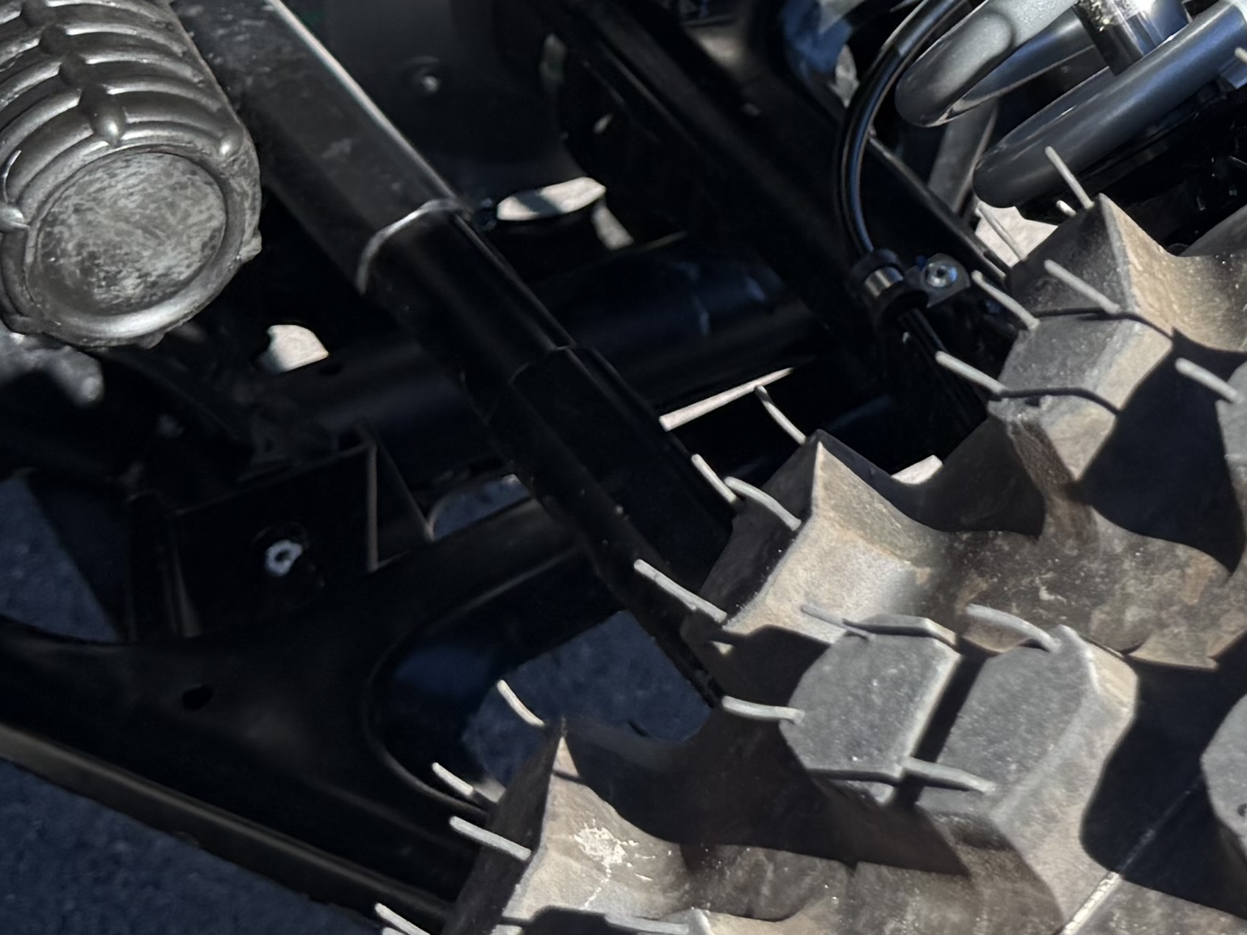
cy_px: -233
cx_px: 1326
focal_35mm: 89
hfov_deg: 21.1
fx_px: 3206
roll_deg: -1.2
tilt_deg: -22.5
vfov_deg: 15.9
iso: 80
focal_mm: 6.76
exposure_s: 1/1727
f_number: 1.78
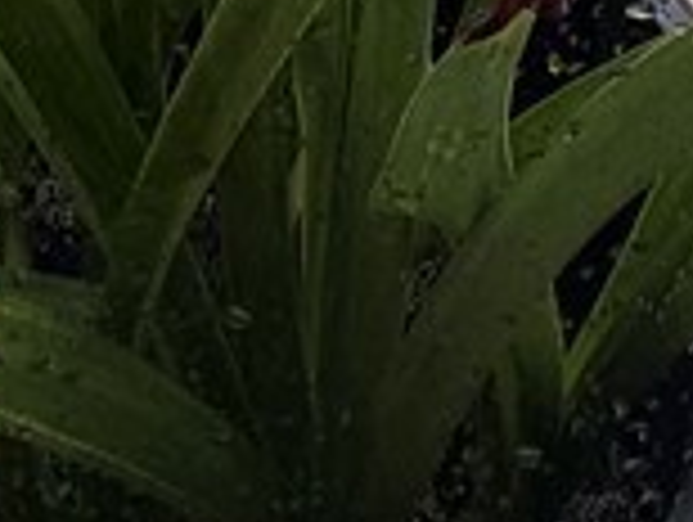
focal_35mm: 93
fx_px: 1865
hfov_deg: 20.8
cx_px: 148
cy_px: -891
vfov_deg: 11.6
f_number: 2.2
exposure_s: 1/120
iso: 160
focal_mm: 2.22
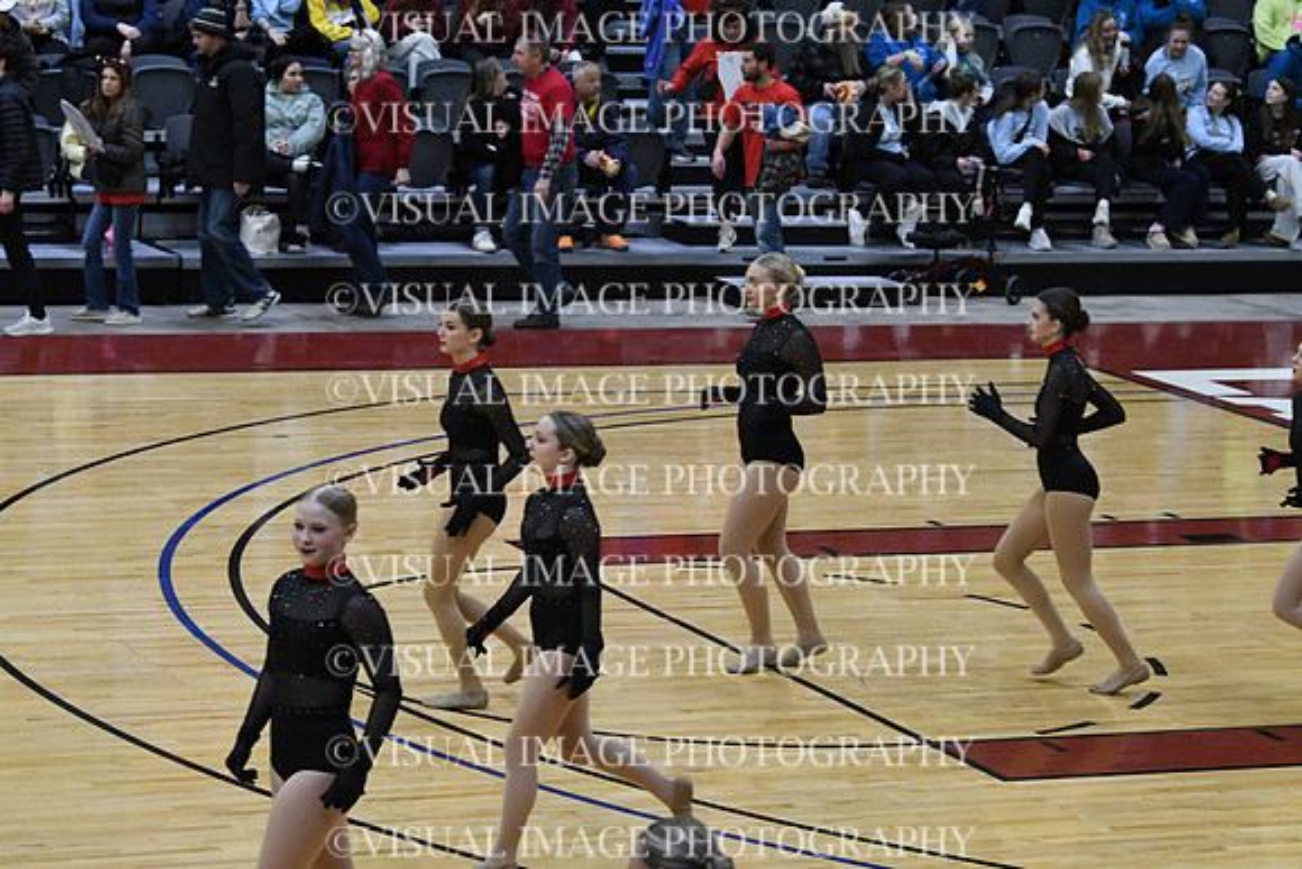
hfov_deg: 15.9
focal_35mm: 129
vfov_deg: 10.6
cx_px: 651
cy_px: 434
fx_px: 4666
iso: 5000
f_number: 4
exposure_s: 1/500
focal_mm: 86
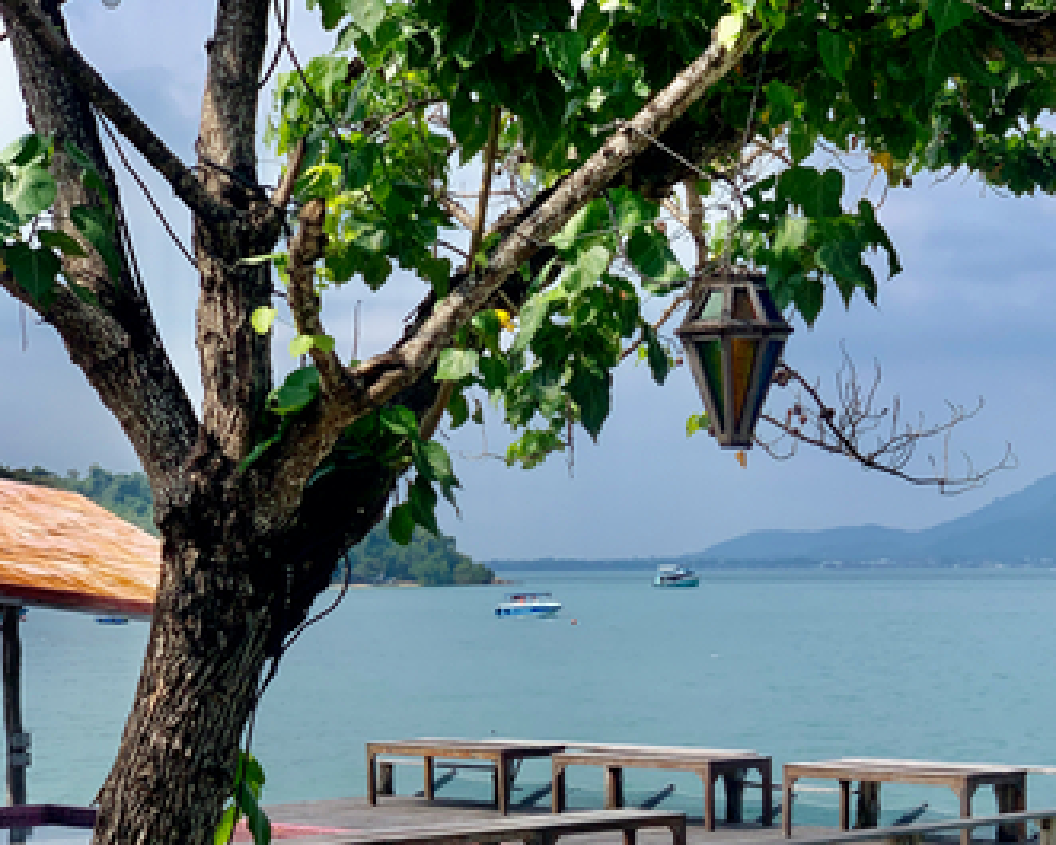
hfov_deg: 20.7
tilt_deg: -3.4
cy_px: 797
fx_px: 2876
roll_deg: +0.7
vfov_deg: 16.5
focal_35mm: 92
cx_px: 692
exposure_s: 1/1229
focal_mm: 6
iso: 16
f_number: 2.4
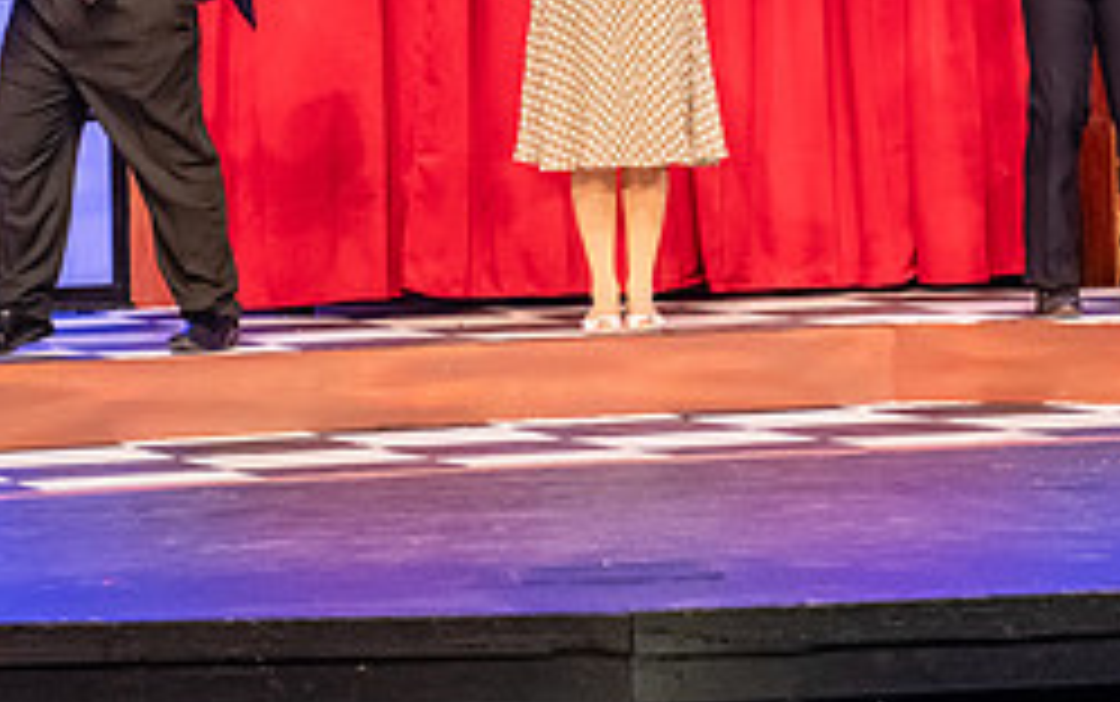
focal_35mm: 166
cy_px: -70
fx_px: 5070
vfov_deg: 7.9
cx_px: 616
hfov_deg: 12.6
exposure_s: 1/200
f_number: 3.2
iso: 3200
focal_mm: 70
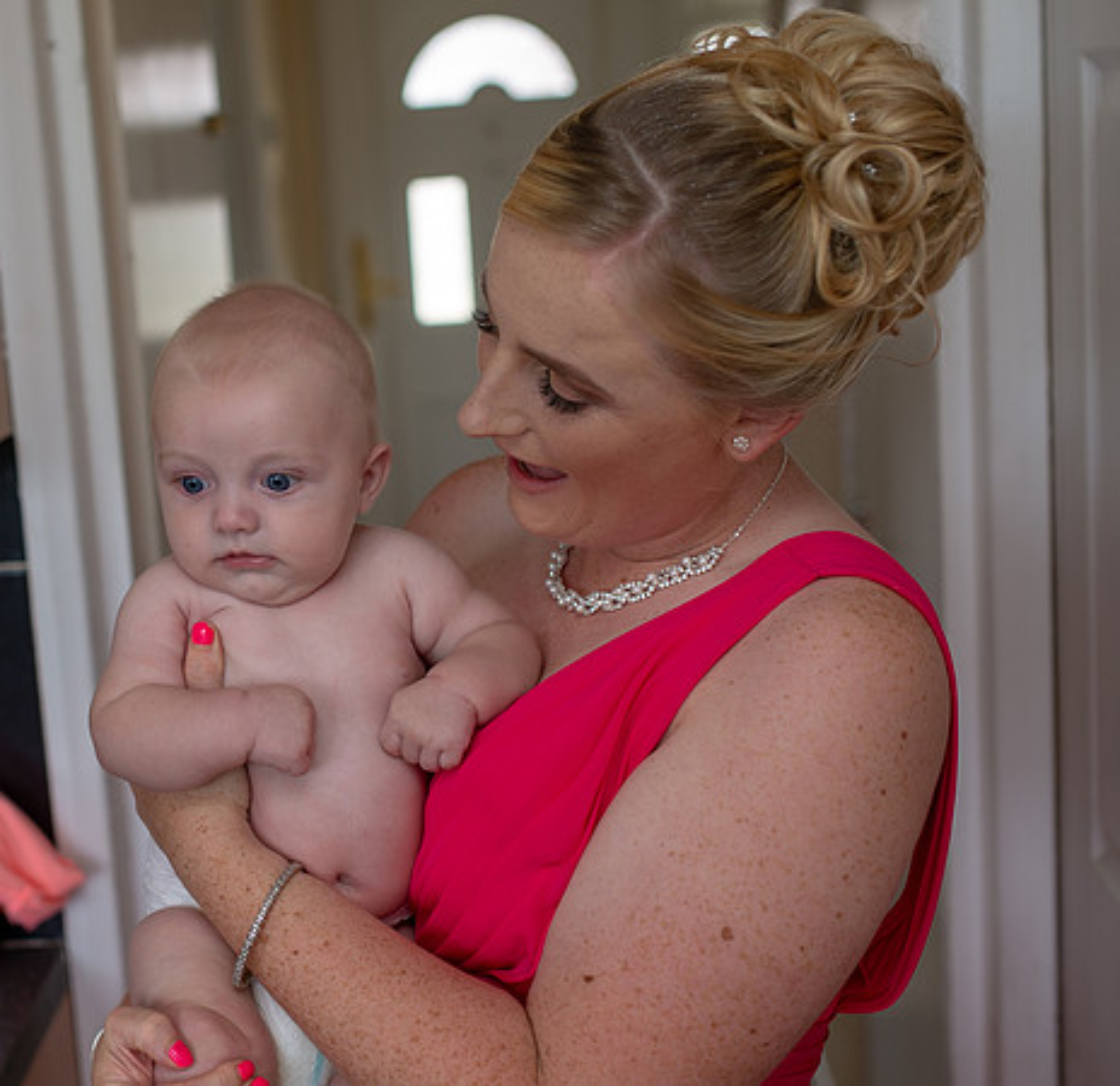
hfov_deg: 28.6
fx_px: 2157
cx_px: 265
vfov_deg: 28.3
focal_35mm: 60
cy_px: 504
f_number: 2.5
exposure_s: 1/125
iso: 100
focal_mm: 35
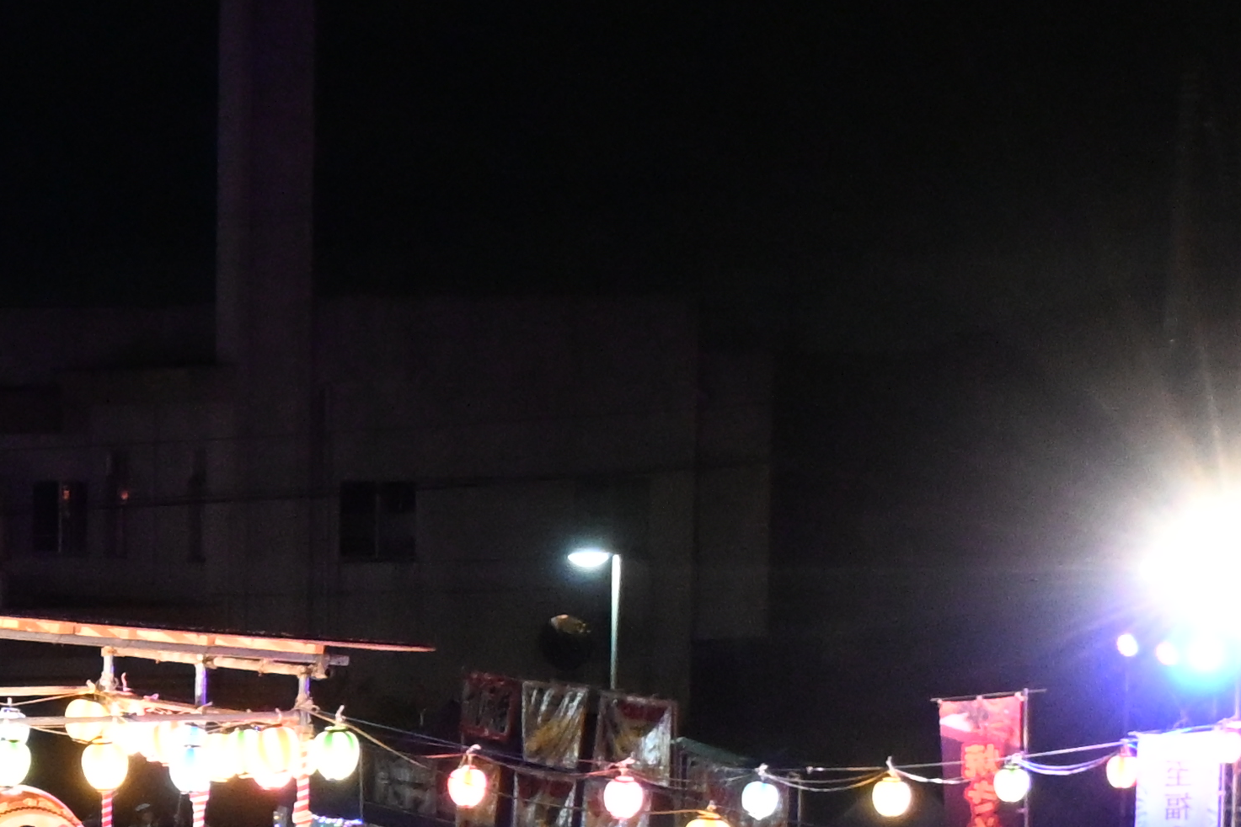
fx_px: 5375
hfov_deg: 12.3
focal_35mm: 156
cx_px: -837
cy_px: 1102
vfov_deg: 8.7
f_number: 4.5
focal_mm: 27.5
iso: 3200
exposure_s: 1/60
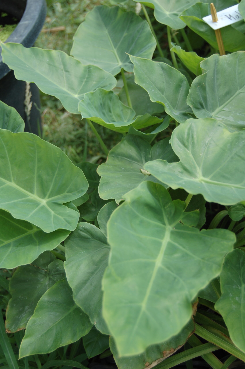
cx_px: 122
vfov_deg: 35.1
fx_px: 583
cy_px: 184
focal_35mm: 57
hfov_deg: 23.7
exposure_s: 1/500
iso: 250
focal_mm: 38
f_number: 4.8
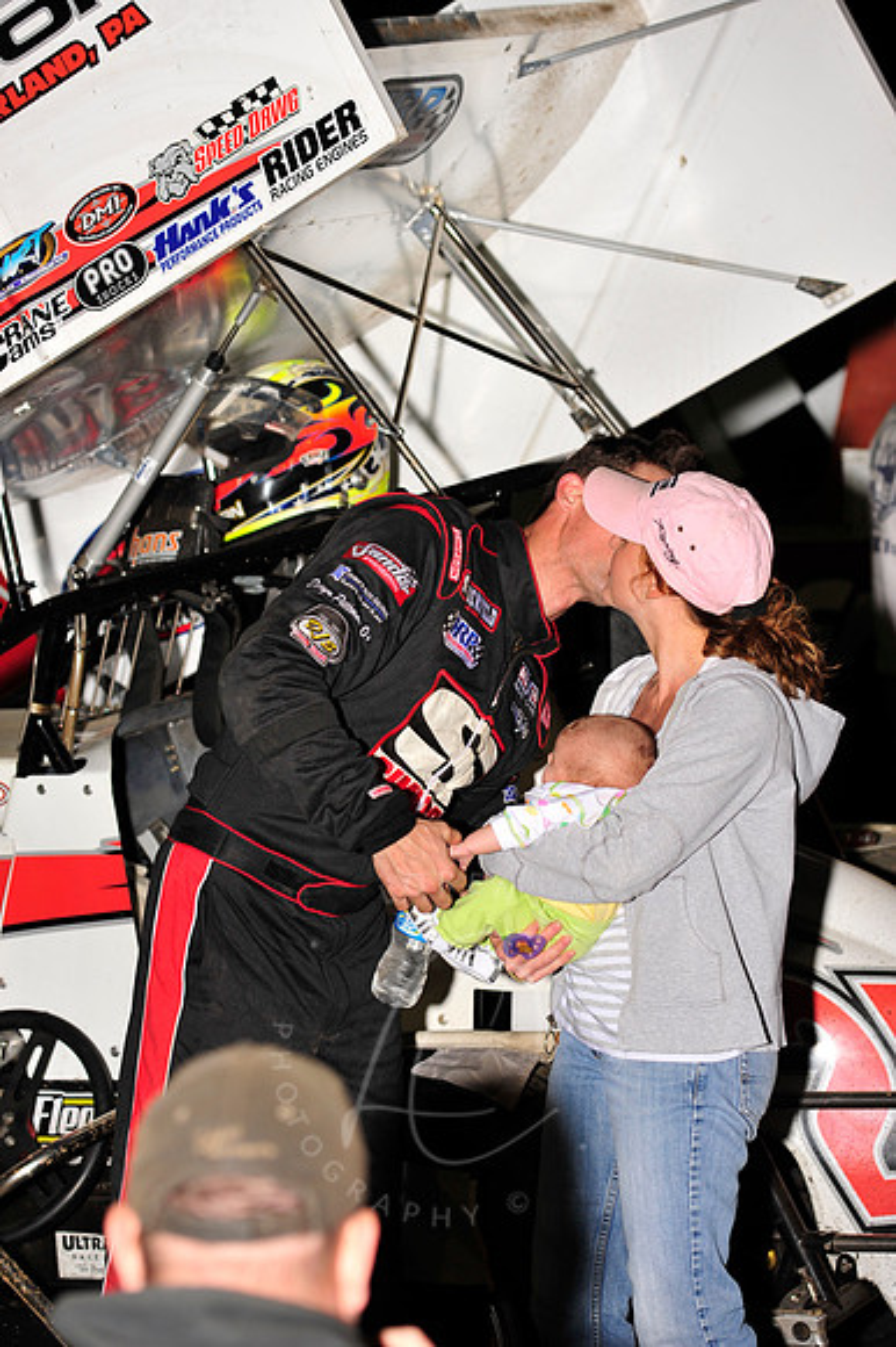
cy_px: 674
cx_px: 448
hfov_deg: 10.1
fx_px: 5046
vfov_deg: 15.2
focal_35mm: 135
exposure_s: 1/250
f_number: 5.6
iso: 500
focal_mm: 135
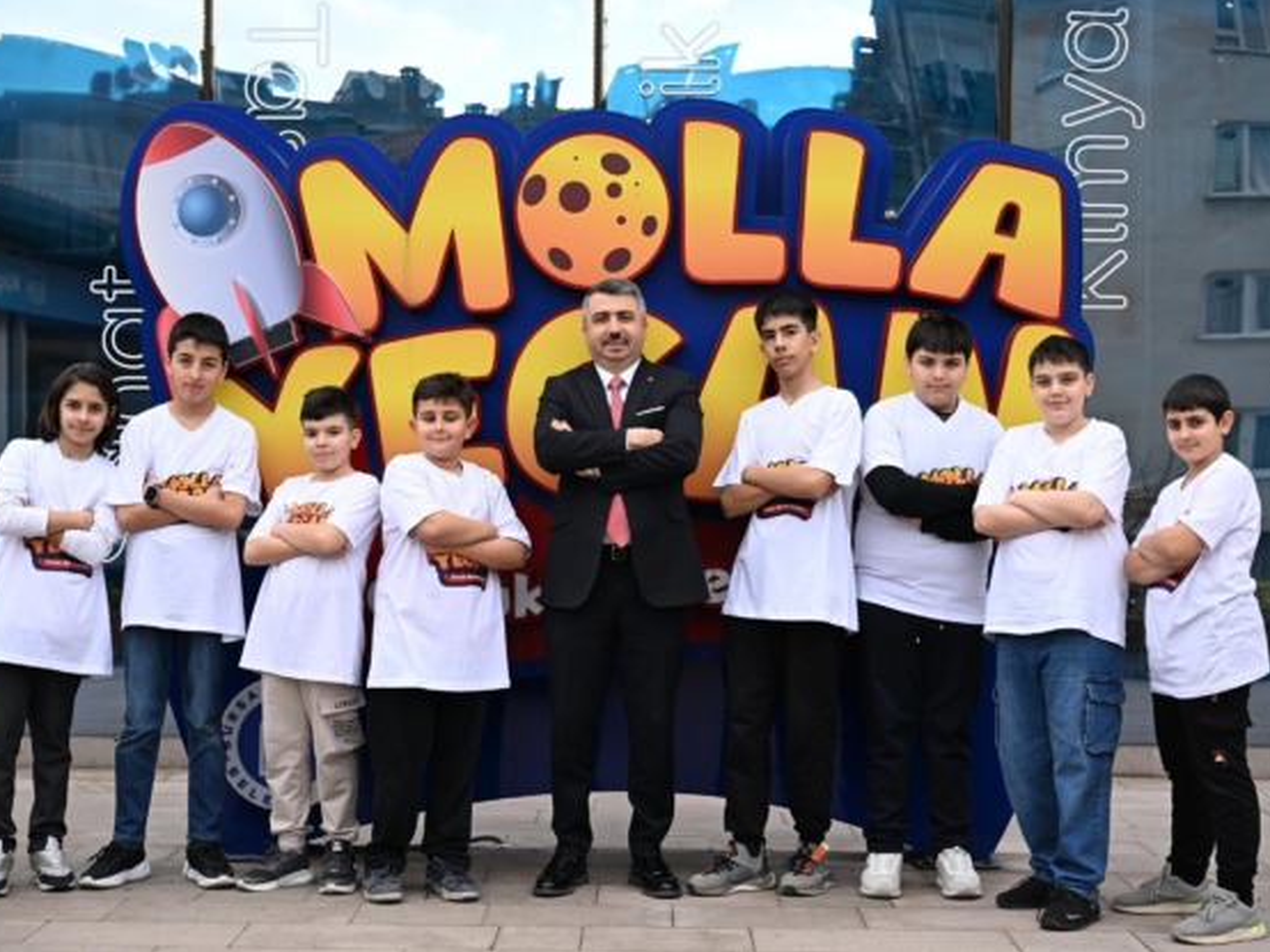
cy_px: 473
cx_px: 617
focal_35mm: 58
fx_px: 2127
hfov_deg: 33.2
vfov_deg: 25.2
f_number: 5
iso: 800
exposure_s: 1/640
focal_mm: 53
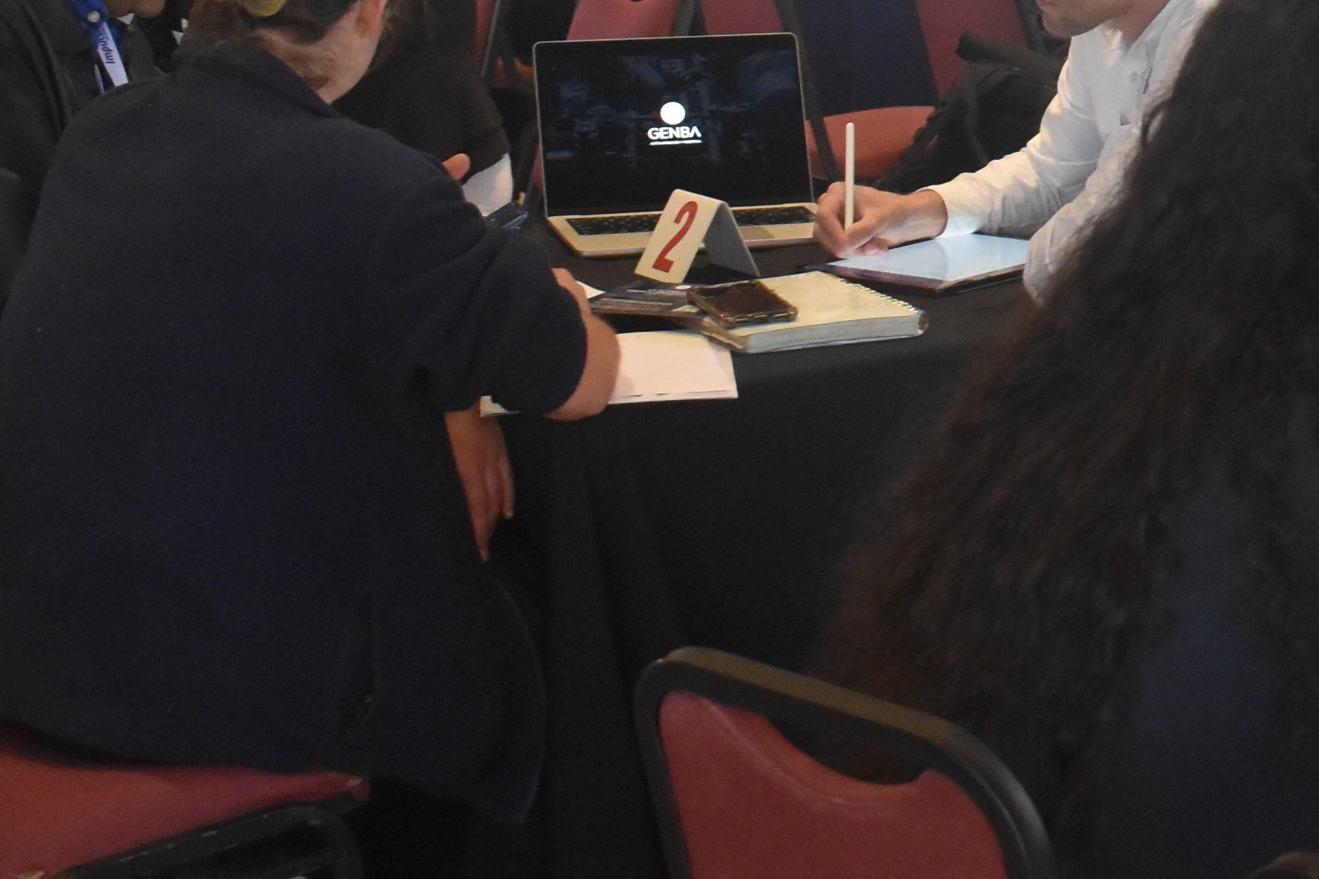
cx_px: 1531
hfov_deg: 19.9
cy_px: -129
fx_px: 3553
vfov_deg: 13.8
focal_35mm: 97
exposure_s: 1/60
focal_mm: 20
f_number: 3.8
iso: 2200
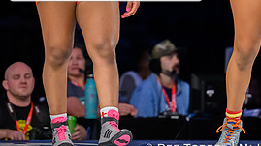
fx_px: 3154
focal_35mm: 456
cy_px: -40
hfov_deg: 4.7
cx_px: 70
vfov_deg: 2.7
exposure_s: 1/800
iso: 3600
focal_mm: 160
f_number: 2.8
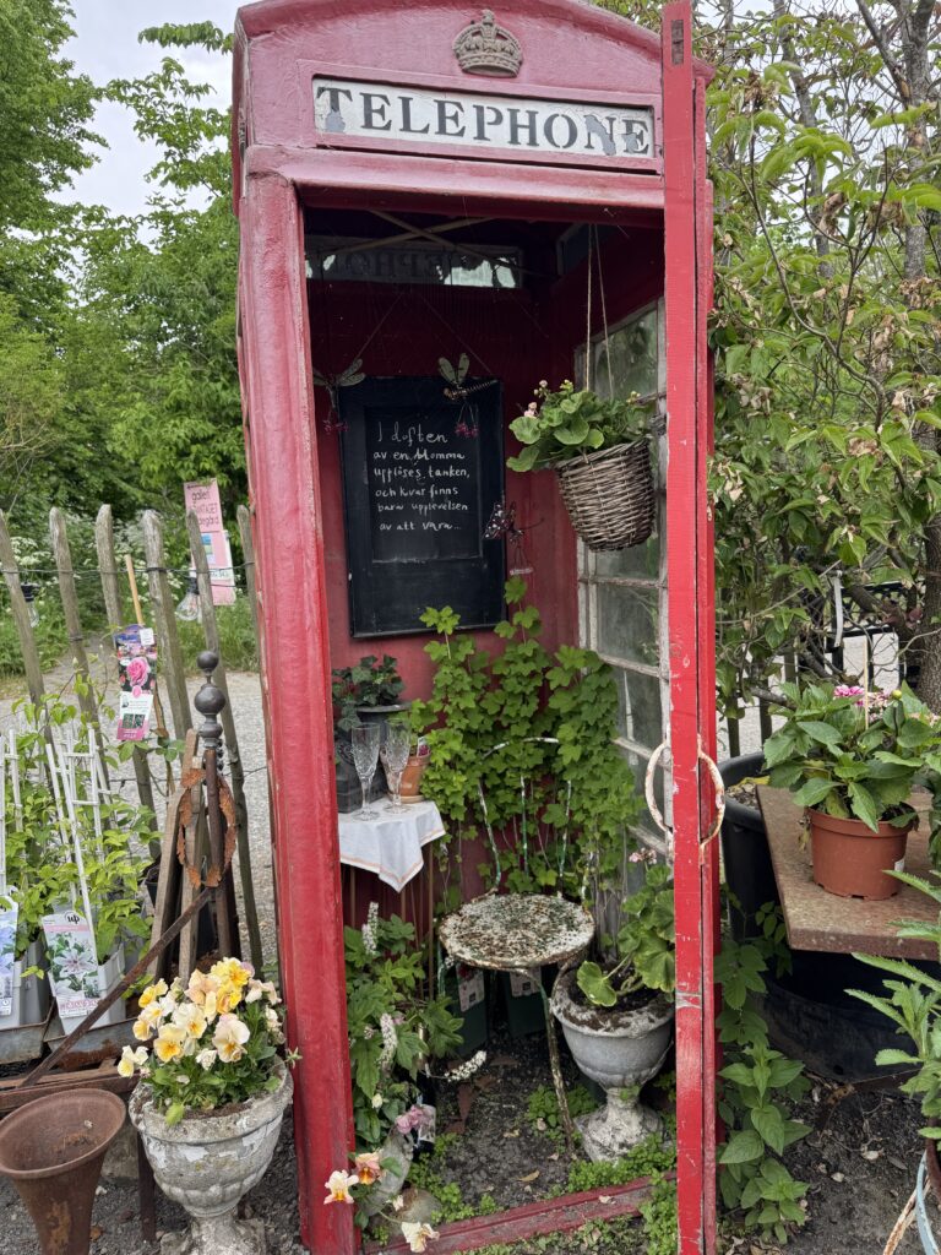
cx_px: 470
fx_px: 870
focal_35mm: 24
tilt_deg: -7.6
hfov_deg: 56.8
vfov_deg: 71.6
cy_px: 628
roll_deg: +3.6
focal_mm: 6.76
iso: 80
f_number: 1.78
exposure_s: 1/439
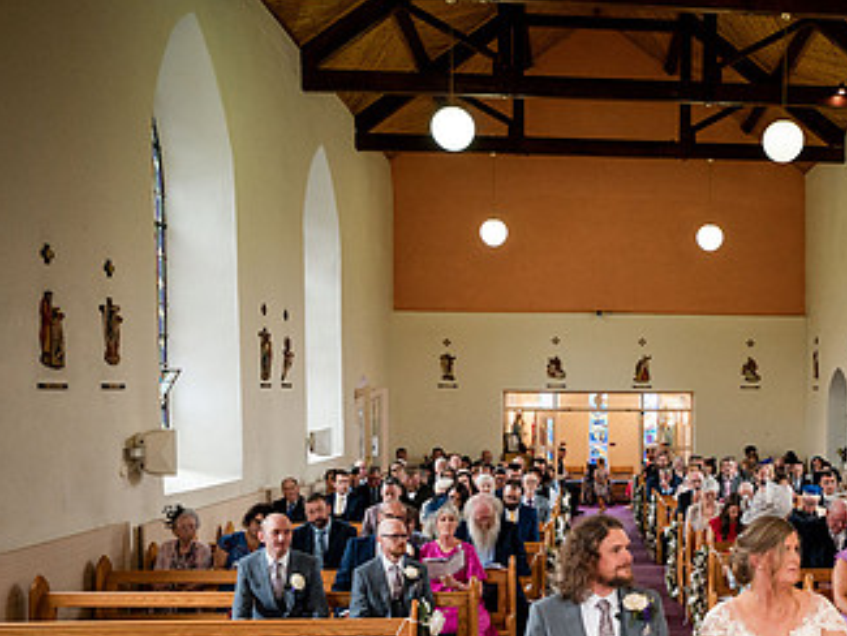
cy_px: 476
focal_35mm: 41
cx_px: 659
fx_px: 1004
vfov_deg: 34.4
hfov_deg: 43.9
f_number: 2.8
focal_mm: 21.1
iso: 1600
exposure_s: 1/500
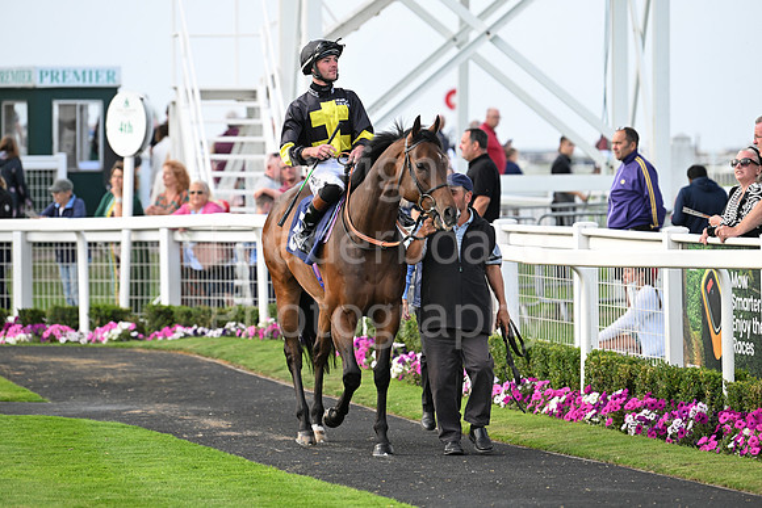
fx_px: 4234
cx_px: 381
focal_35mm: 200
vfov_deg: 6.9
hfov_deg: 10.3
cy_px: 254
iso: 1250
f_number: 4
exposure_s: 1/1000
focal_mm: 200
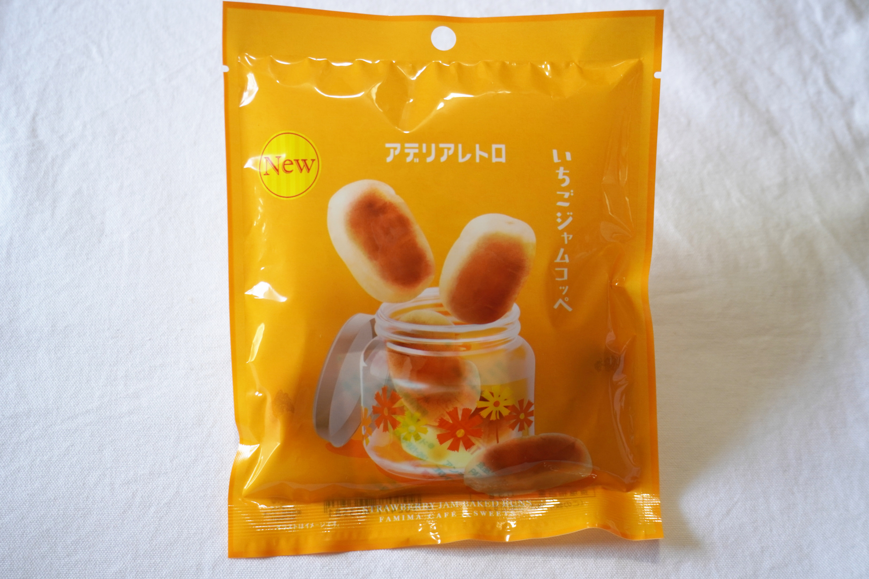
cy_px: 290
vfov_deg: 33.0
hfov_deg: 47.9
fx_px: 978
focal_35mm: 40
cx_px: 434
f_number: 4.5
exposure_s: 1/60
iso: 250
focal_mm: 27
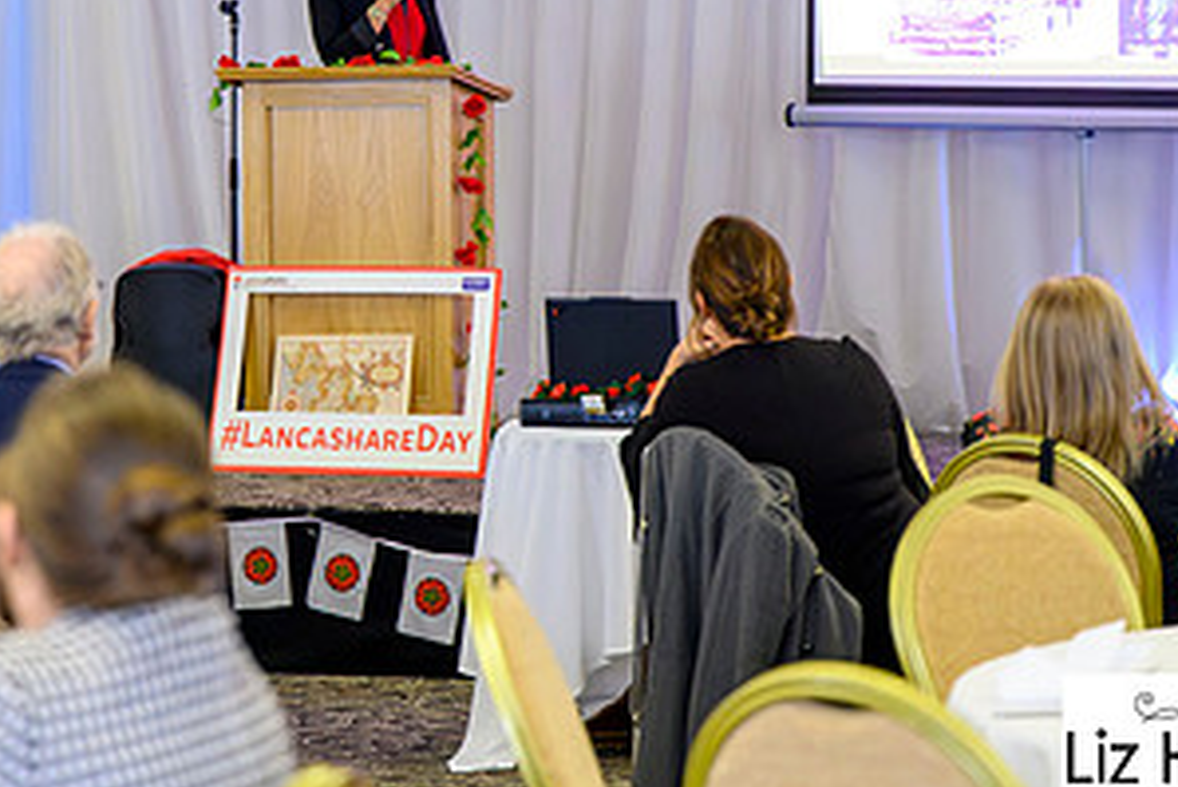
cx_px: 285
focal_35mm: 138
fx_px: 4518
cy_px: 146
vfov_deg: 9.9
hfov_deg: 14.8
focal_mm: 70
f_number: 2.8
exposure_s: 1/200
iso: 12800
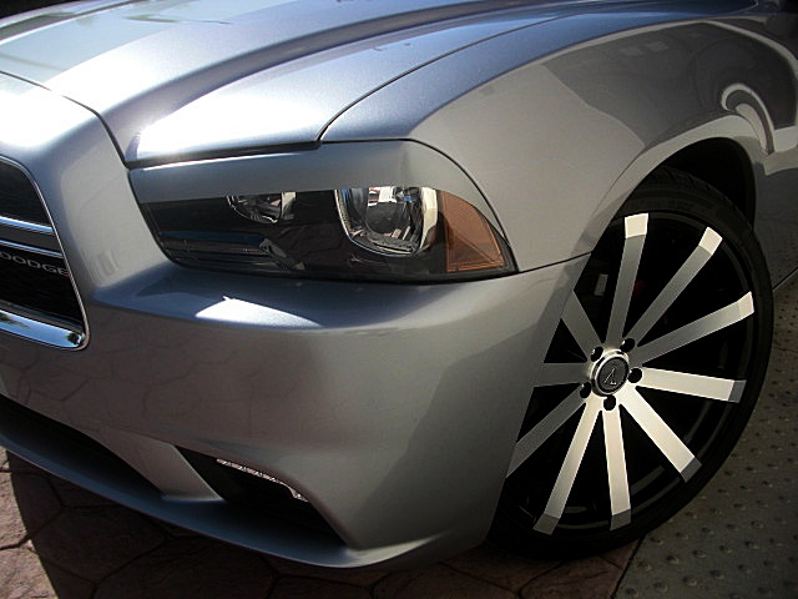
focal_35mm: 36
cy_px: 300
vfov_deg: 39.7
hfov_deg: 51.4
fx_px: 830
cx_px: 399
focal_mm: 6.3
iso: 50
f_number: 2.8
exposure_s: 1/800
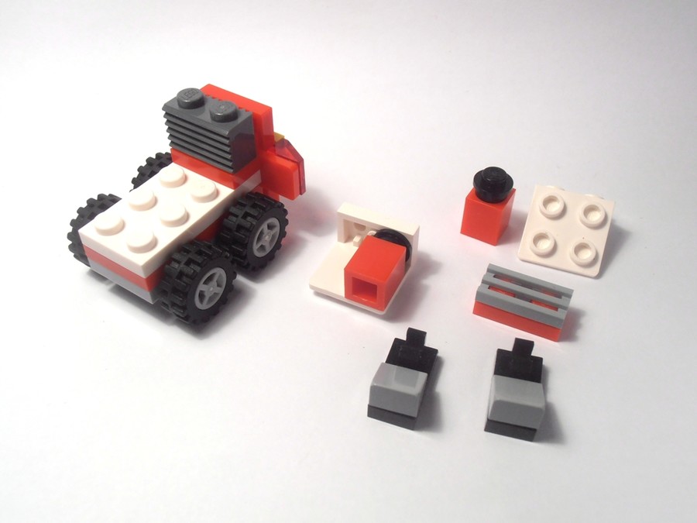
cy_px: 262
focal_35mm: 37
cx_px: 348
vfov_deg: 38.7
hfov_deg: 50.1
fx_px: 745
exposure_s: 1/100
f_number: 3.9
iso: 80
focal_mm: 6.61
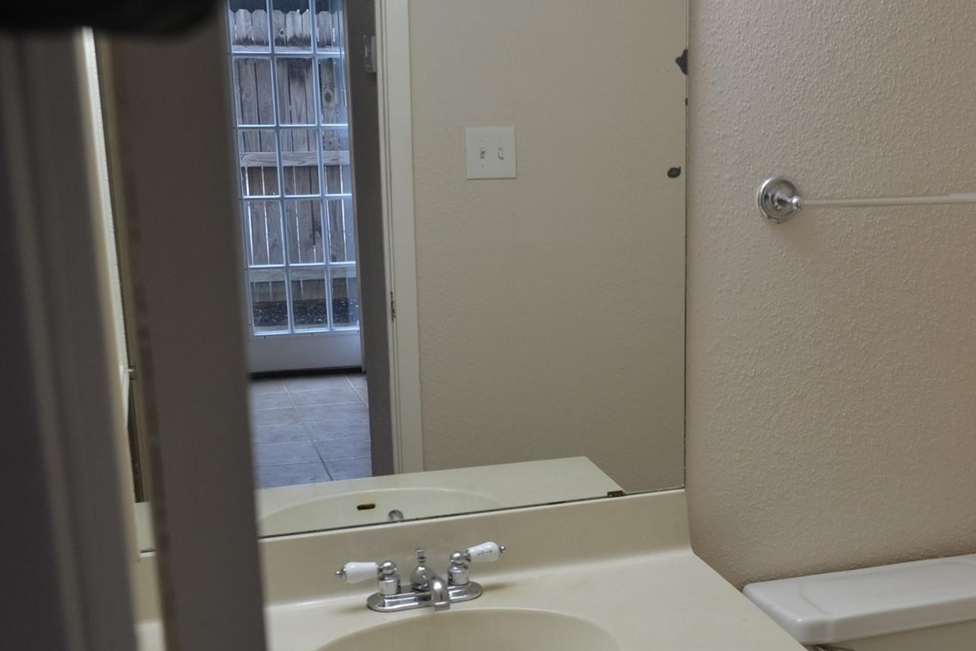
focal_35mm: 48
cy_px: 492
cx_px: 724
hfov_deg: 40.1
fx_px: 1301
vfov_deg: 27.7
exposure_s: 1/100
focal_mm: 20
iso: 400
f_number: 5
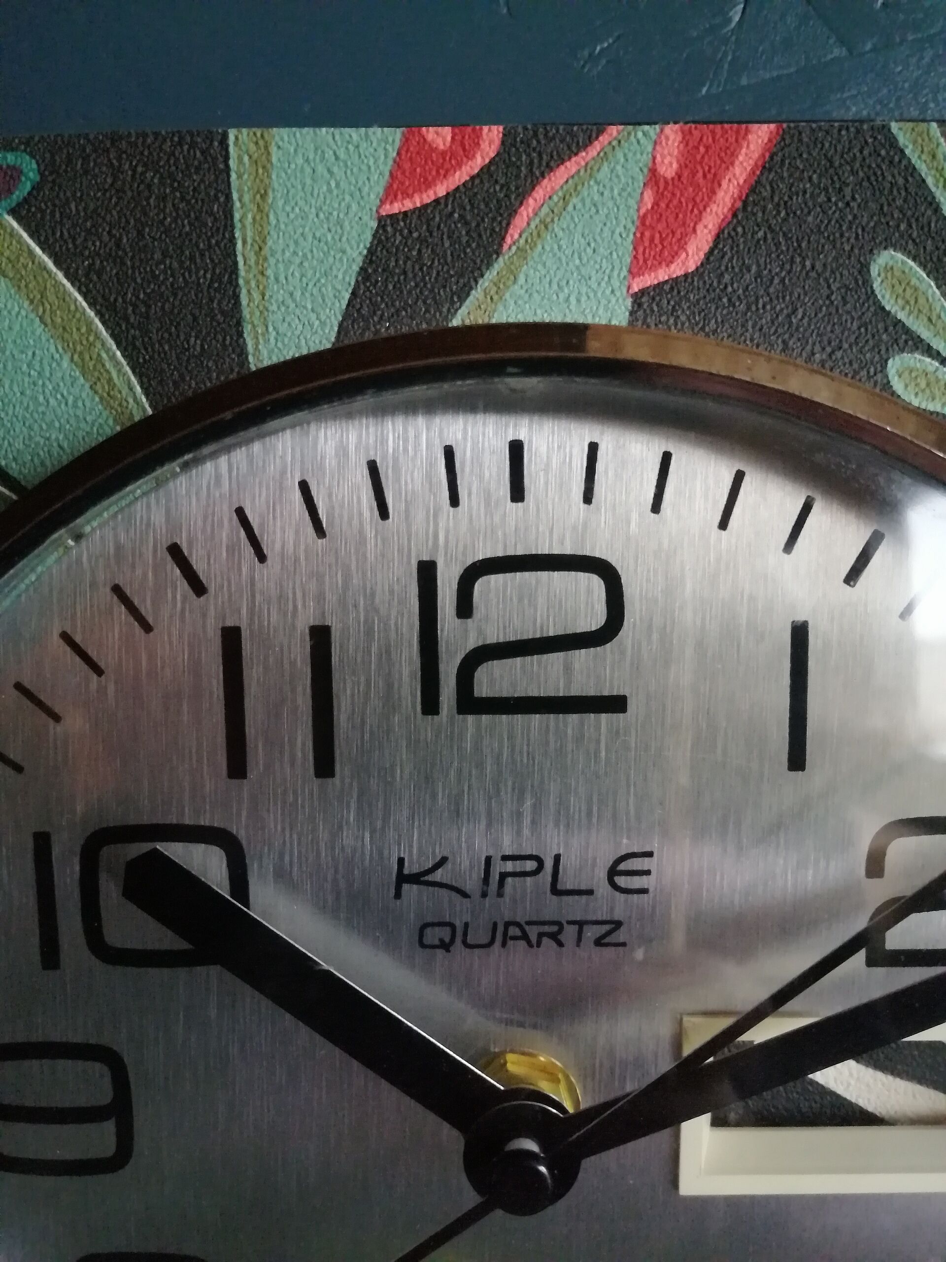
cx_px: 473
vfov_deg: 65.3
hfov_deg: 51.4
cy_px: 631
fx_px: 984
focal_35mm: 27
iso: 640
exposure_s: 1/100
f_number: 1.8
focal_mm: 3.95
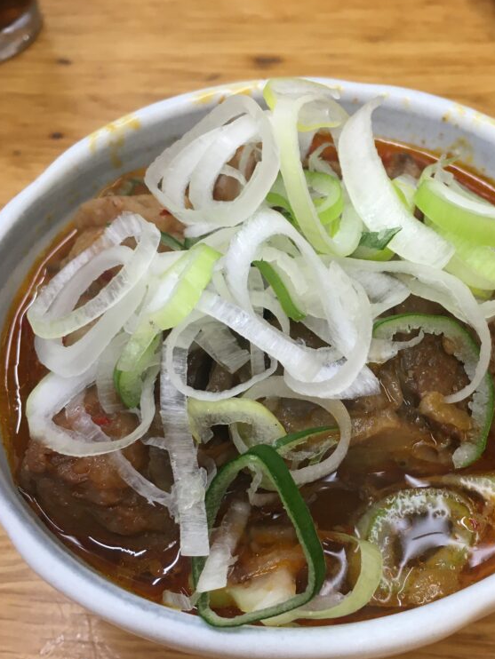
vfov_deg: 46.7
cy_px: 374
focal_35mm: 40
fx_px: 762
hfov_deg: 35.7
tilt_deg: -55.4
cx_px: 320
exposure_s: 1/30
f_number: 2.2
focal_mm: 4.15
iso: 32
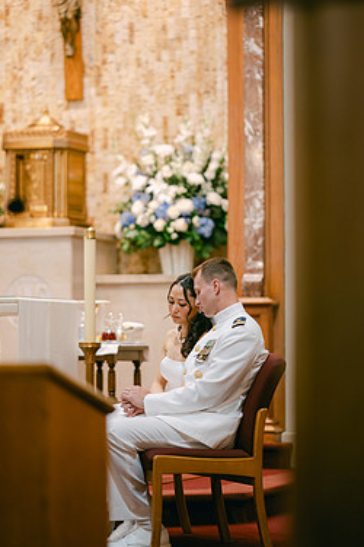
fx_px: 1911
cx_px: 157
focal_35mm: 126
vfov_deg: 16.3
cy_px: 230
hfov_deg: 10.9
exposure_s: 1/125
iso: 320
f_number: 1.4
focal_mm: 105
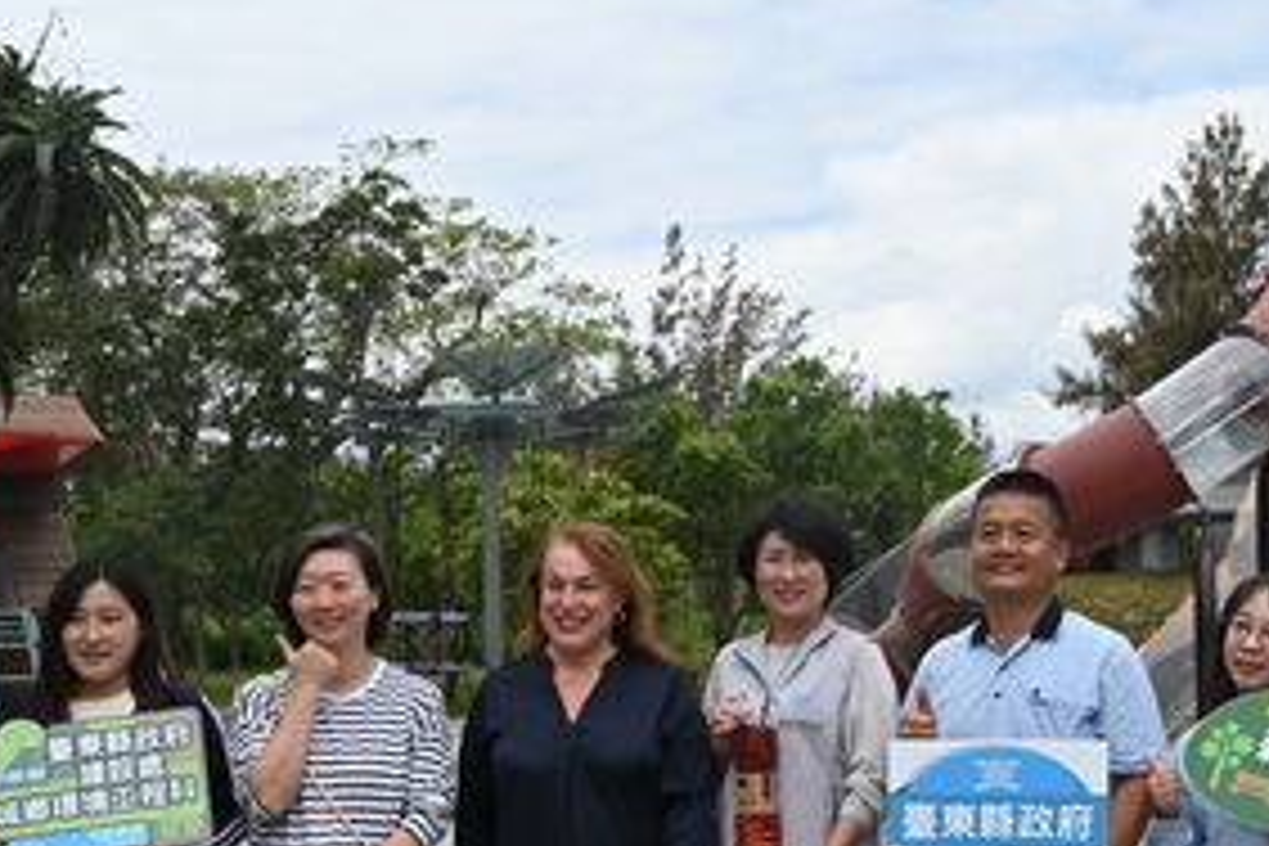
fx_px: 2364
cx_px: 860
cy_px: 630
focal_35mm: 67
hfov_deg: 29.8
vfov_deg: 20.1
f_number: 6.3
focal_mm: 31.5
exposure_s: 1/320
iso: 100
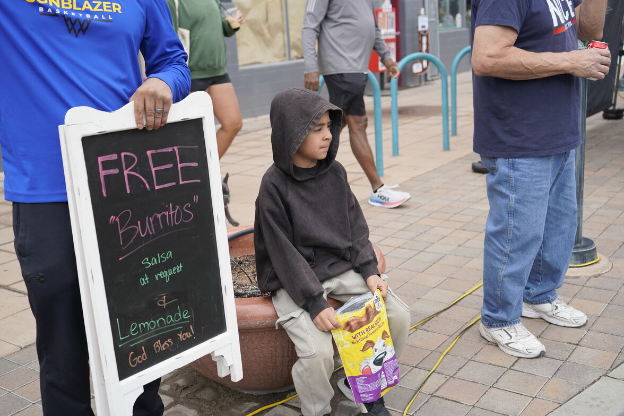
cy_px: 208
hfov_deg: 48.5
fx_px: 693
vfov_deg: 33.4
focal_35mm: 40
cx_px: 312
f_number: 4.5
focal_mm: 40
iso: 100
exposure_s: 1/320
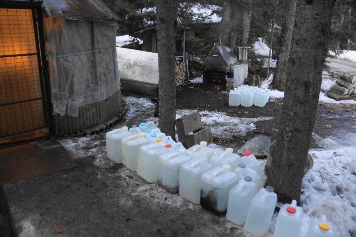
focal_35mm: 27
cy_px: 118
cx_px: 178
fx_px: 267
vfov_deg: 47.9
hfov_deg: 67.4
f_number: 4
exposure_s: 1/60
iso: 1250
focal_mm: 18
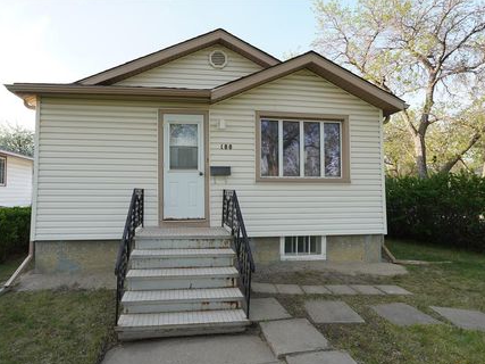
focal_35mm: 19
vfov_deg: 69.9
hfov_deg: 85.5
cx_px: 208
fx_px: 260
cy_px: 186
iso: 100
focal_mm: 11
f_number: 7.1
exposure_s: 1/40
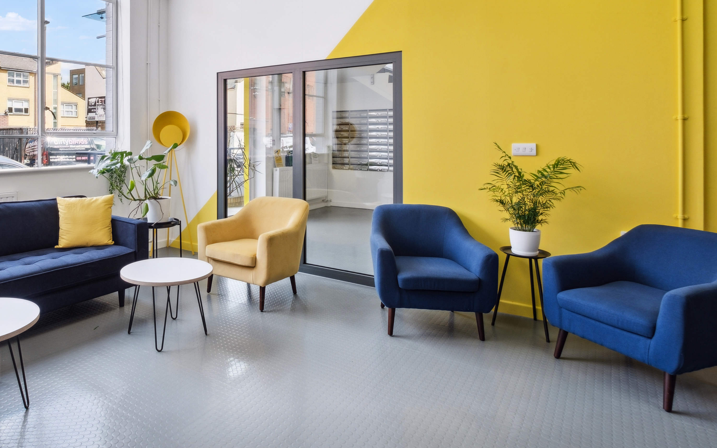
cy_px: 128
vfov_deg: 51.3
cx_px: 229
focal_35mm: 23
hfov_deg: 74.3
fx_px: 449
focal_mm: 10
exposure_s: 1/60
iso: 640
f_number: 8
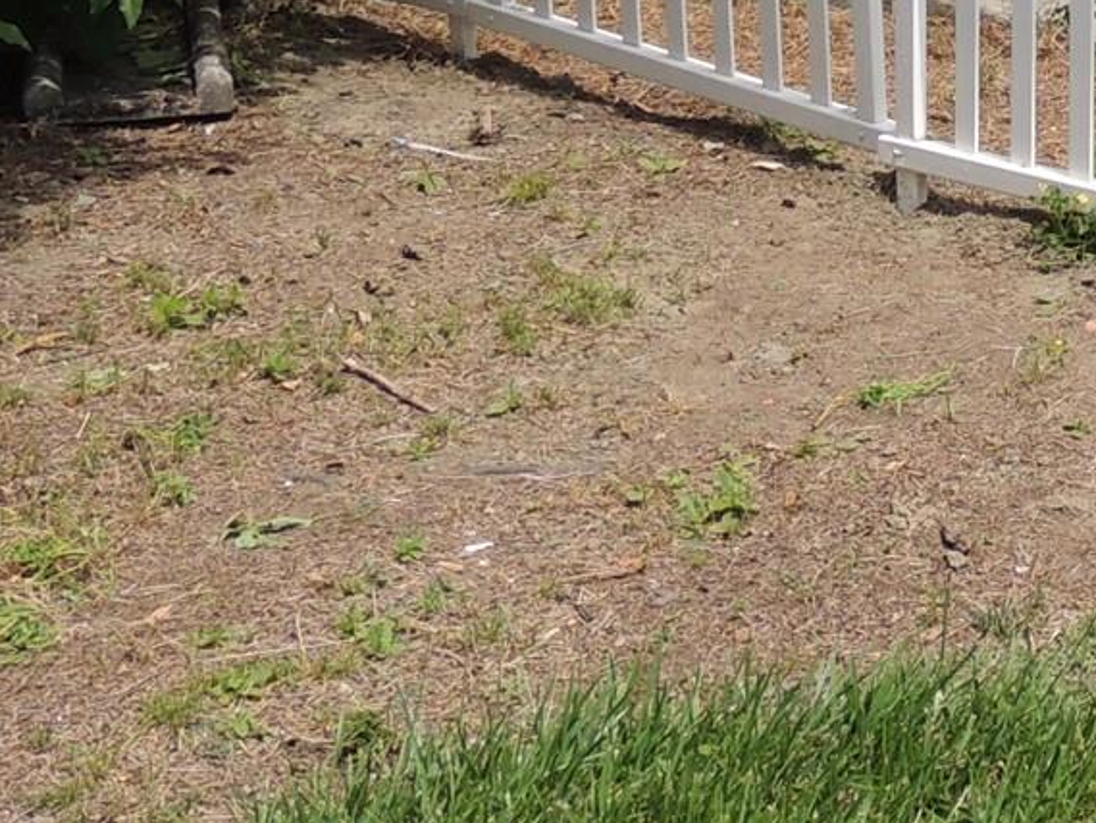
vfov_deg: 13.3
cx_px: 1526
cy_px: -233
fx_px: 3420
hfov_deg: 16.9
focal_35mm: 108
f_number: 3.1
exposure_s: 1/800
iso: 100
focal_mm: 5.3
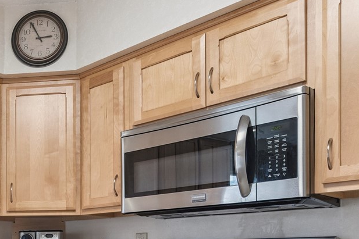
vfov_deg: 27.7
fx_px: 439
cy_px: 268
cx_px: -33
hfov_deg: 37.5
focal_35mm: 44
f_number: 9
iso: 400
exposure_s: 1/13
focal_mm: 16
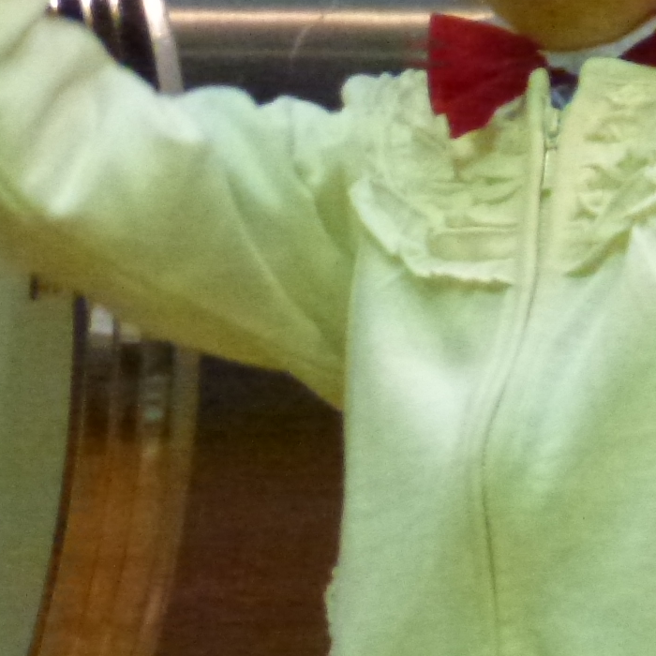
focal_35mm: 1242
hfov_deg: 1.4
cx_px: 595
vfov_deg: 1.4
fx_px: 26629
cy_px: 311
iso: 1600
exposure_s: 1/50
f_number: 5.9
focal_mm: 68.8
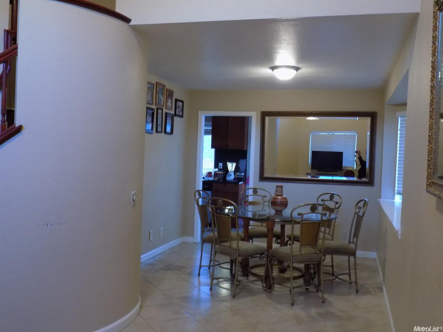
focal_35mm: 34
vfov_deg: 41.8
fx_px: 435
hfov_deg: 54.0
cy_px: 166
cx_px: 222
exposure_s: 1/10
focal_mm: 6.1
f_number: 3.4
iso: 400
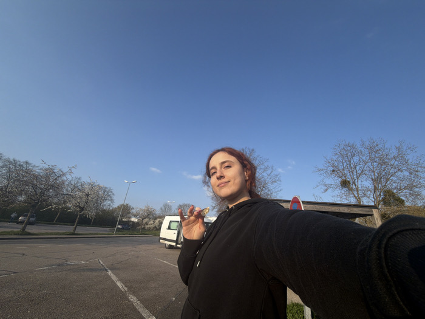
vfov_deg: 85.7
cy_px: 160
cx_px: 212
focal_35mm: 14
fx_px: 172
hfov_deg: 102.1
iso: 25
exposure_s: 1/770
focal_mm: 2.22
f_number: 2.2
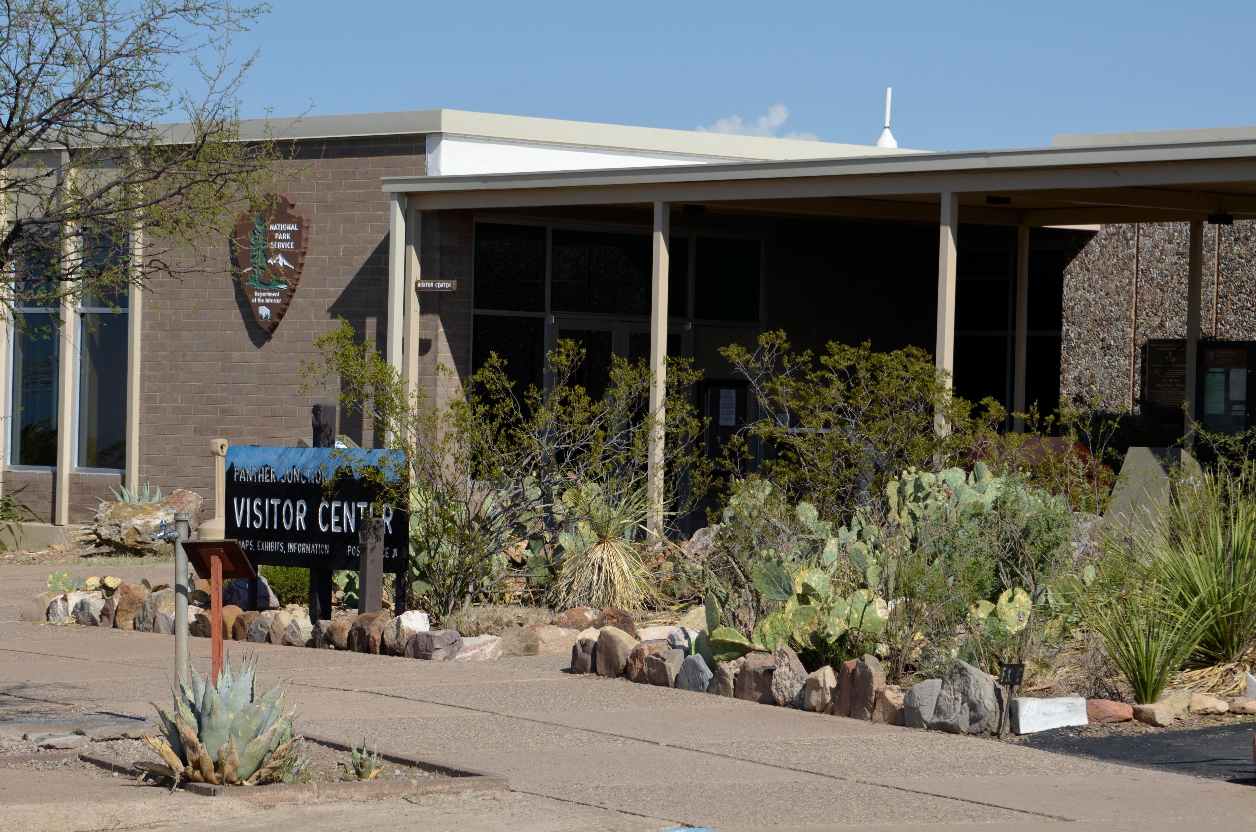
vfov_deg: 10.7
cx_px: 628
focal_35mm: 128
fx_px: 4439
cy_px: 416
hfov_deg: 16.1
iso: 100
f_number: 9
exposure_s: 1/320
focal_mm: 85
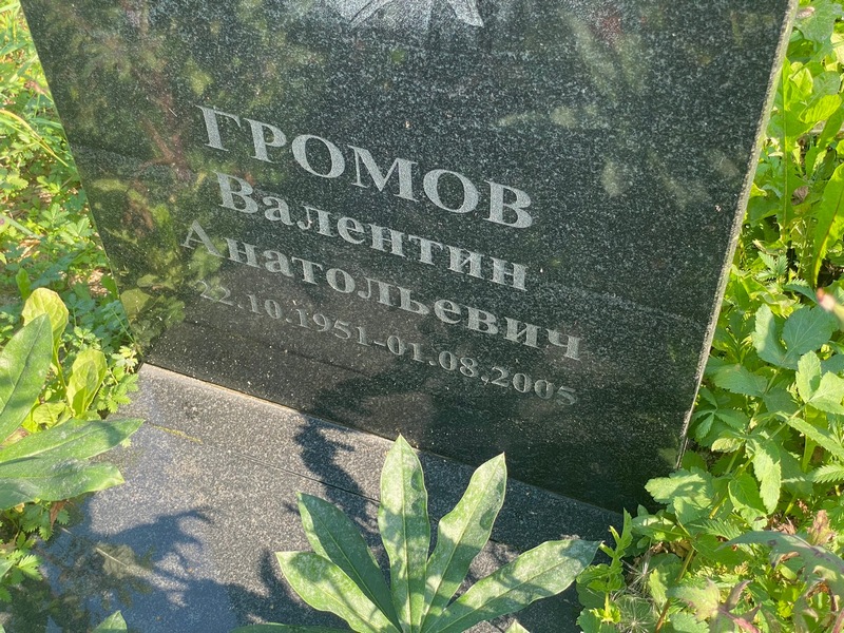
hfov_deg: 36.8
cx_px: 422
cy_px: 316
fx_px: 1268
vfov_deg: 28.0
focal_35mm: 52
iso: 20
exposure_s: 1/245
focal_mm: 6
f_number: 2
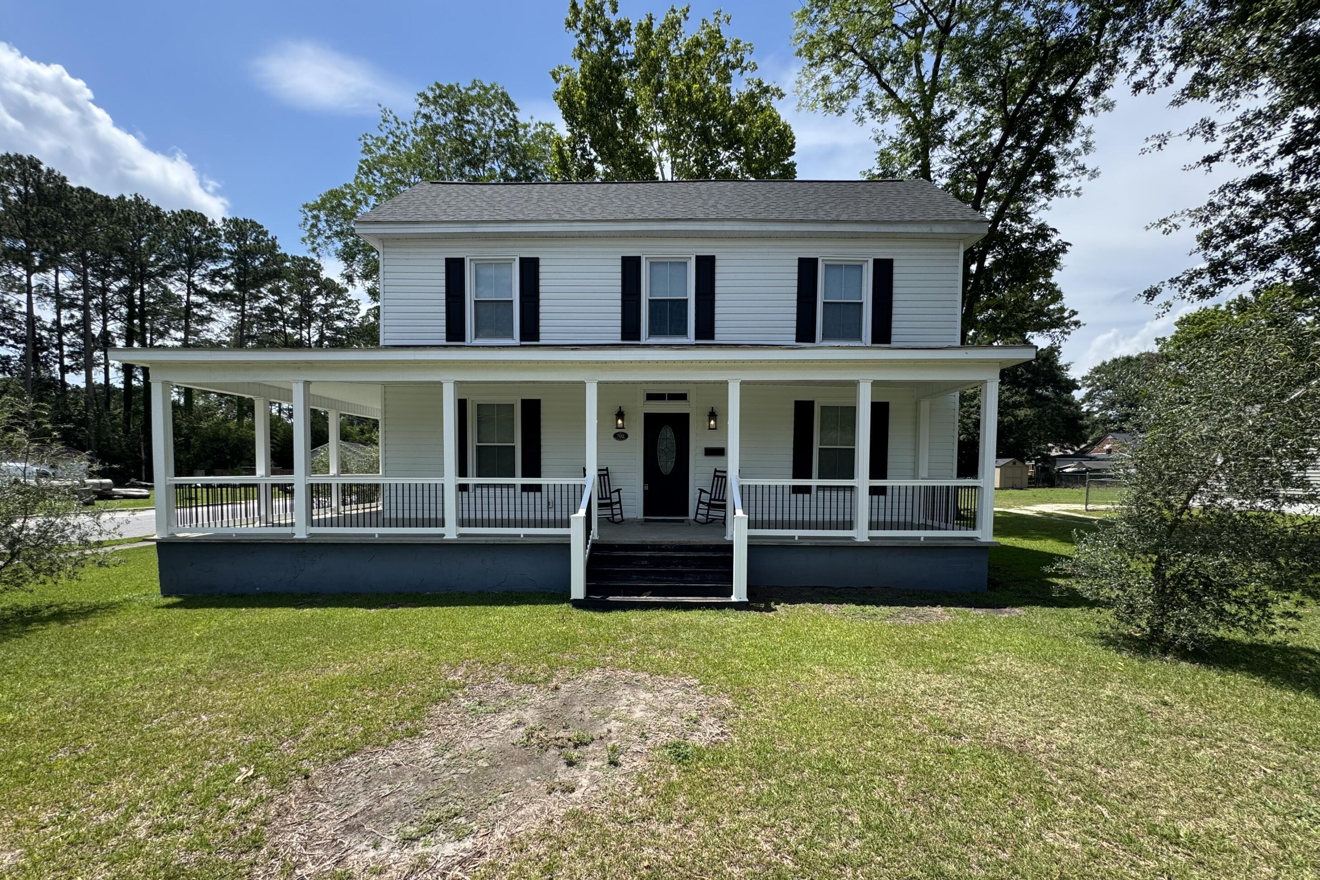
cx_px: 661
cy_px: 495
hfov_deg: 100.4
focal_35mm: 15
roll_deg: -0.3
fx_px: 550
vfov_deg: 77.0
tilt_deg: -3.4
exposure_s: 1/968
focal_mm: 2.22
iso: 40
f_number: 2.2
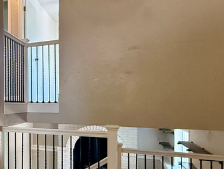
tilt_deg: +1.7
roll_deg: -0.2
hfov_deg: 38.2
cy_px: 101
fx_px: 259
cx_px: -26
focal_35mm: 40
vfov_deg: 35.9
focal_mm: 2.22
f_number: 2.2
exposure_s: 1/120
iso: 640
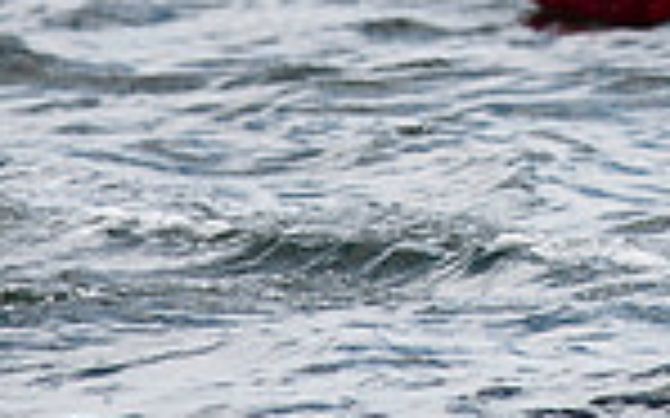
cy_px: -249
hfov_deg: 1.2
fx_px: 32892
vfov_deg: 0.7
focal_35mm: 1802
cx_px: 1016
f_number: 5
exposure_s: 1/5000
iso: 400
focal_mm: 300
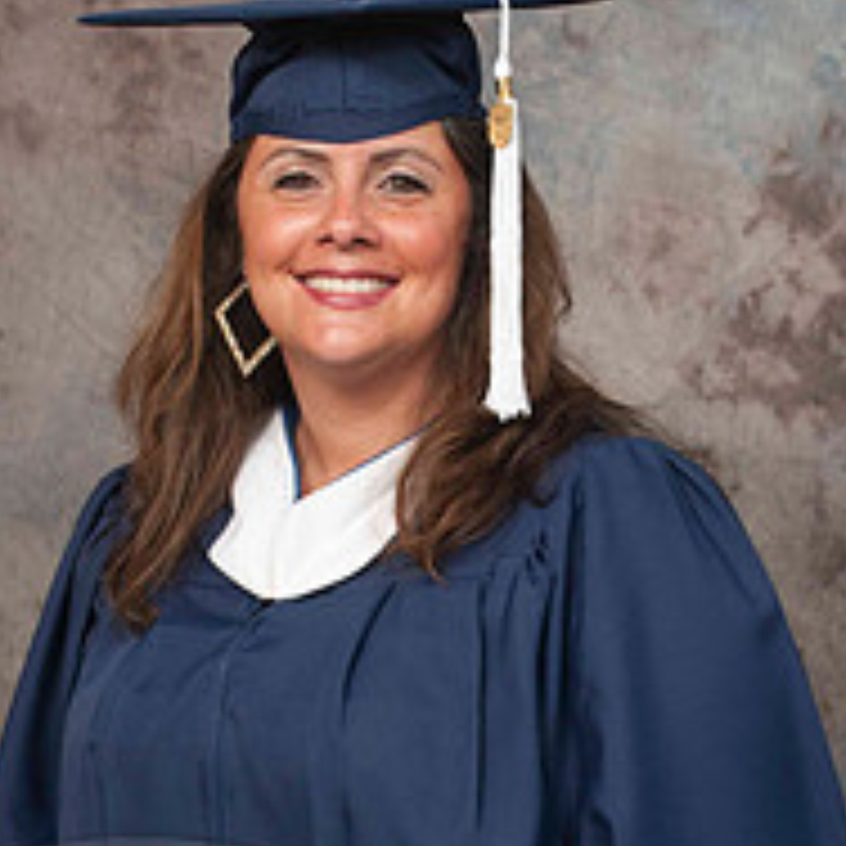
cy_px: 693
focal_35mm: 146
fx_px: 4037
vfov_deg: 11.9
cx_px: 331
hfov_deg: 12.0
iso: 200
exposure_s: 1/125
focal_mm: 48
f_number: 5.6
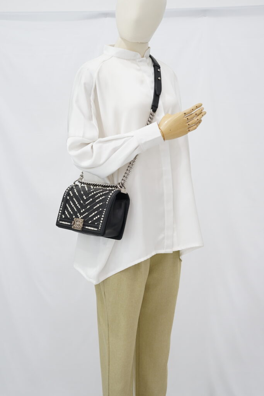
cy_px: 198
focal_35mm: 50
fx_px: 550
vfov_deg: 39.6
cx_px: 132
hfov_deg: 27.0
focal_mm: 50
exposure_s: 1/10
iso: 640
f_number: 6.3
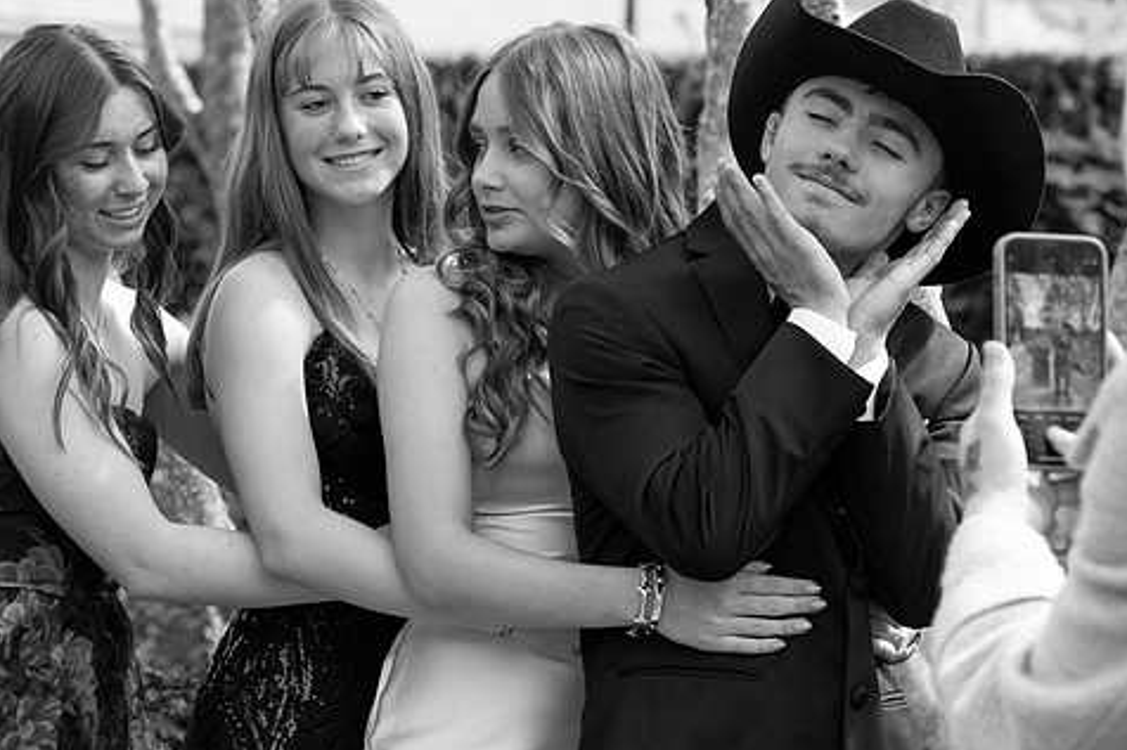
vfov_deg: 10.7
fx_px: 4006
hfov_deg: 16.0
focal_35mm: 128
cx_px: 495
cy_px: 344
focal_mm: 105
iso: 1250
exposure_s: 1/800
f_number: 6.3
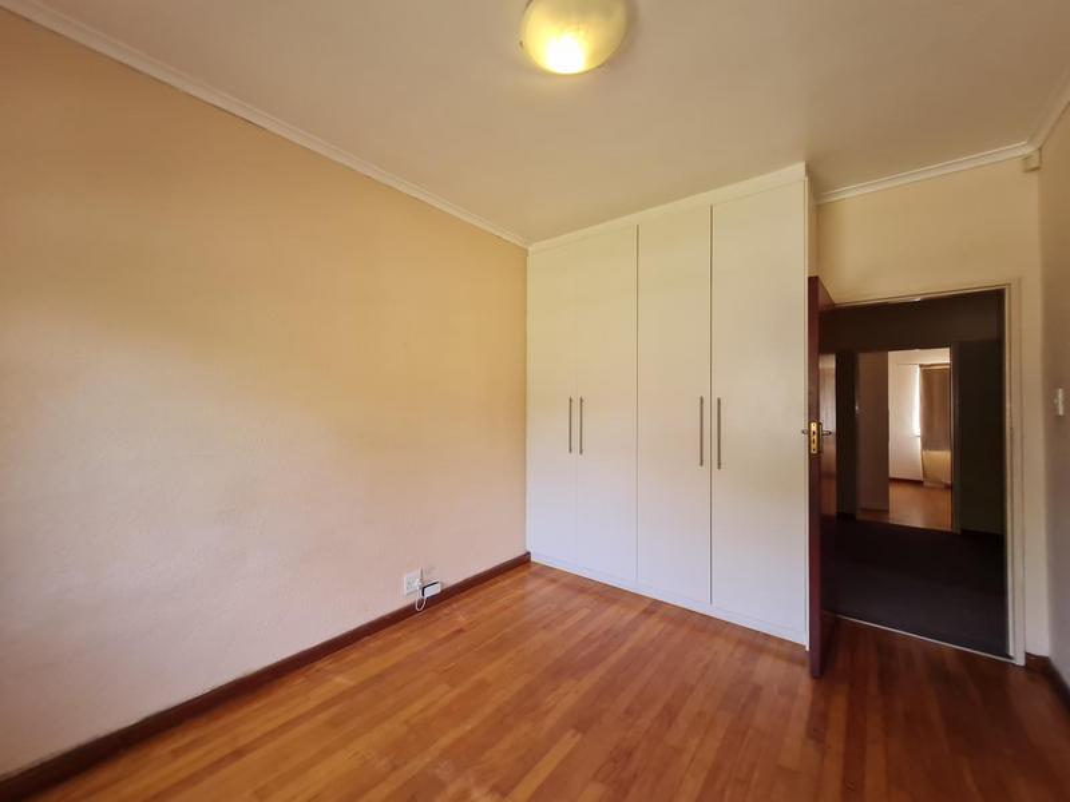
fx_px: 402
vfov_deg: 89.9
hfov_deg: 106.2
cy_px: 401
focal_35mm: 13
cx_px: 535
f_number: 2.2
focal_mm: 1.74
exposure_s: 1/50
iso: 100
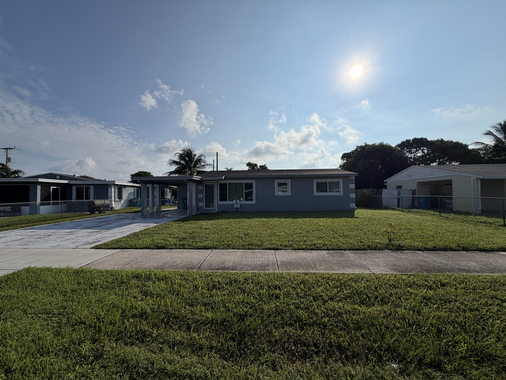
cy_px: 190
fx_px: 205
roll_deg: +0.1
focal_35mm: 14
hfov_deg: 102.1
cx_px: 253
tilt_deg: +1.8
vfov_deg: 85.7
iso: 20
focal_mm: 2.22
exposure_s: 1/2976
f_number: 2.2
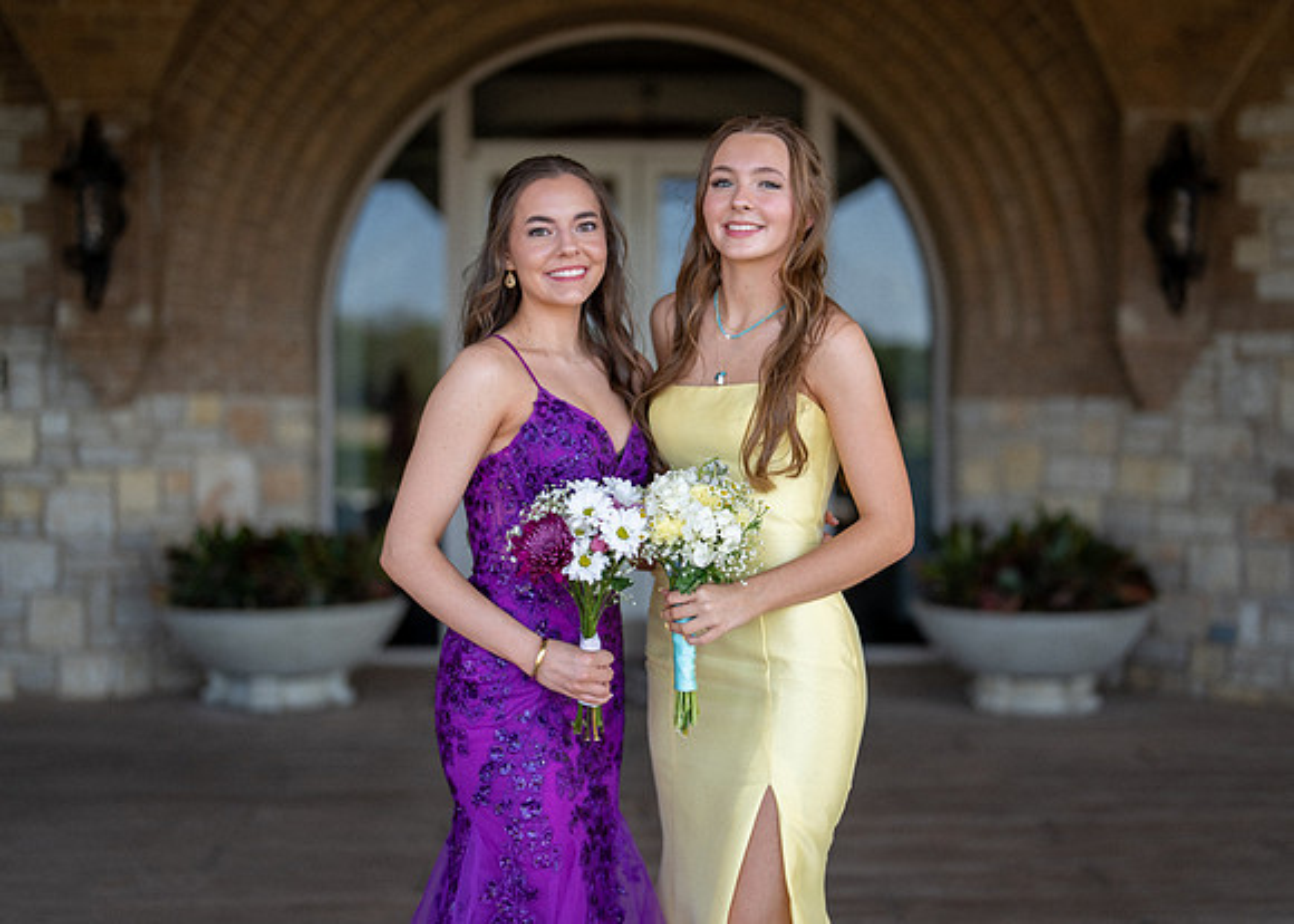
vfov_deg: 26.4
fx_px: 1968
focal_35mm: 54
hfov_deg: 36.4
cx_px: 691
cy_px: 462
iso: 160
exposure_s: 1/1600
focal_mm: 50
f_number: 1.4
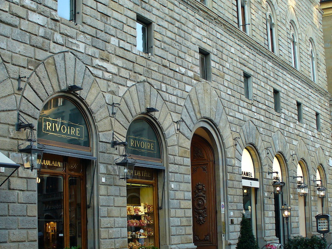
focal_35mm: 56
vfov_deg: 26.0
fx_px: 537
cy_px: 152
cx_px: 165
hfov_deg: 34.3
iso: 80
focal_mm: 6.1
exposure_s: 1/125
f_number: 2.8
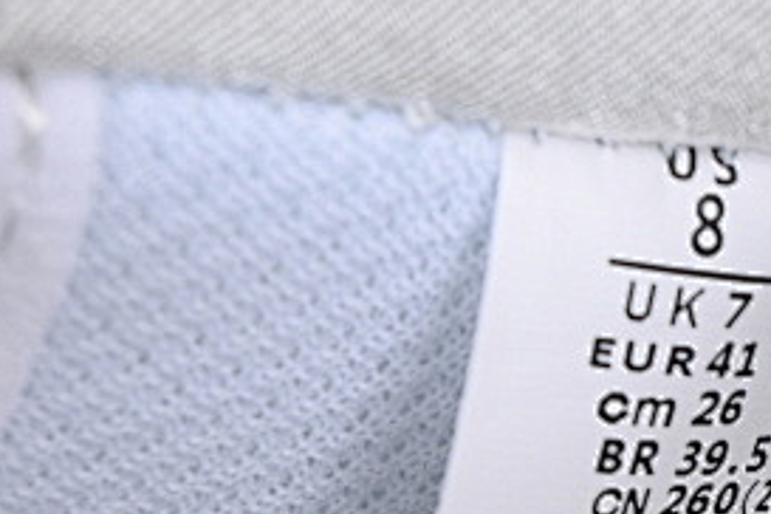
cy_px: 618
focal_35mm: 297
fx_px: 6360
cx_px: 921
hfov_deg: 6.9
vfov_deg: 4.6
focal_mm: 50
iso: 160
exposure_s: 1/80
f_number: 7.1
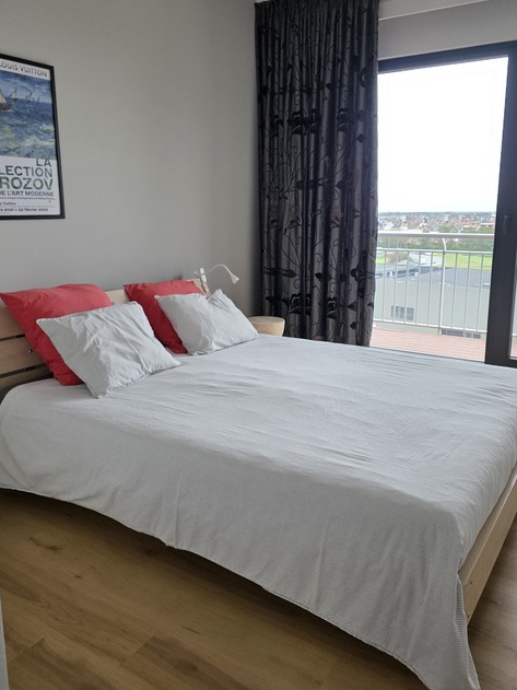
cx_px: 285
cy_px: 318
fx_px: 558
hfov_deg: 49.6
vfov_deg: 63.4
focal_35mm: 28
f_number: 1.7
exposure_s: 1/180
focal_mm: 6.3
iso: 200
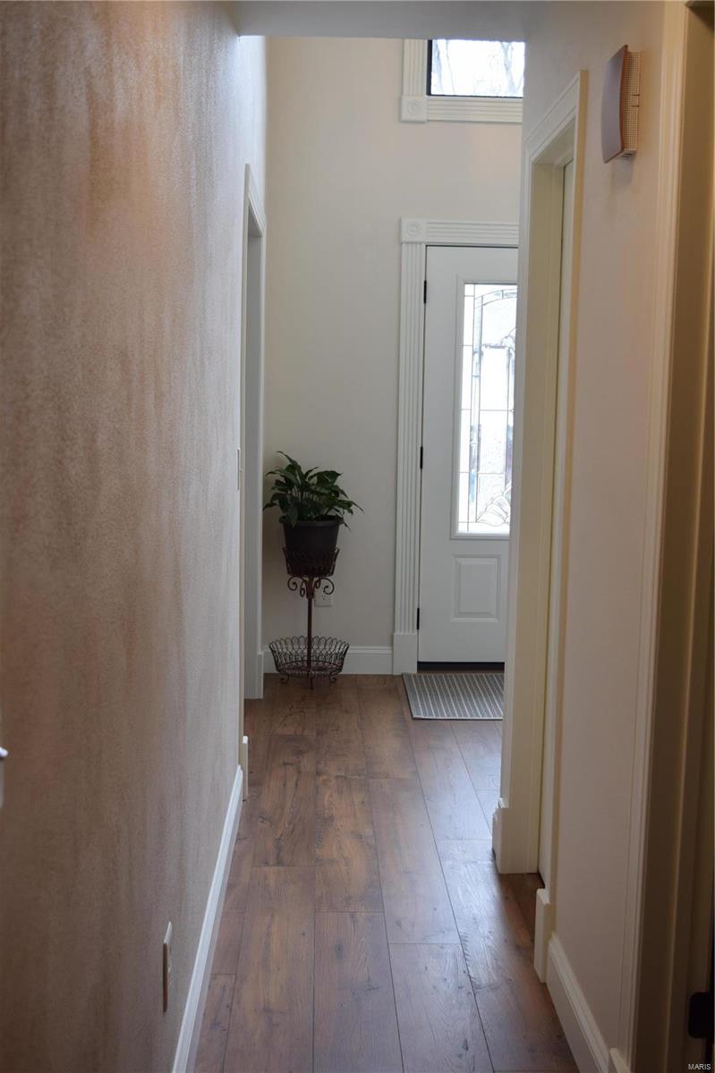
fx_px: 1252
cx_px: 358
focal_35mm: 42
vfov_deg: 46.4
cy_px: 536
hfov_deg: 31.9
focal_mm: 28
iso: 400
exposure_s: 1/125
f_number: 5.6
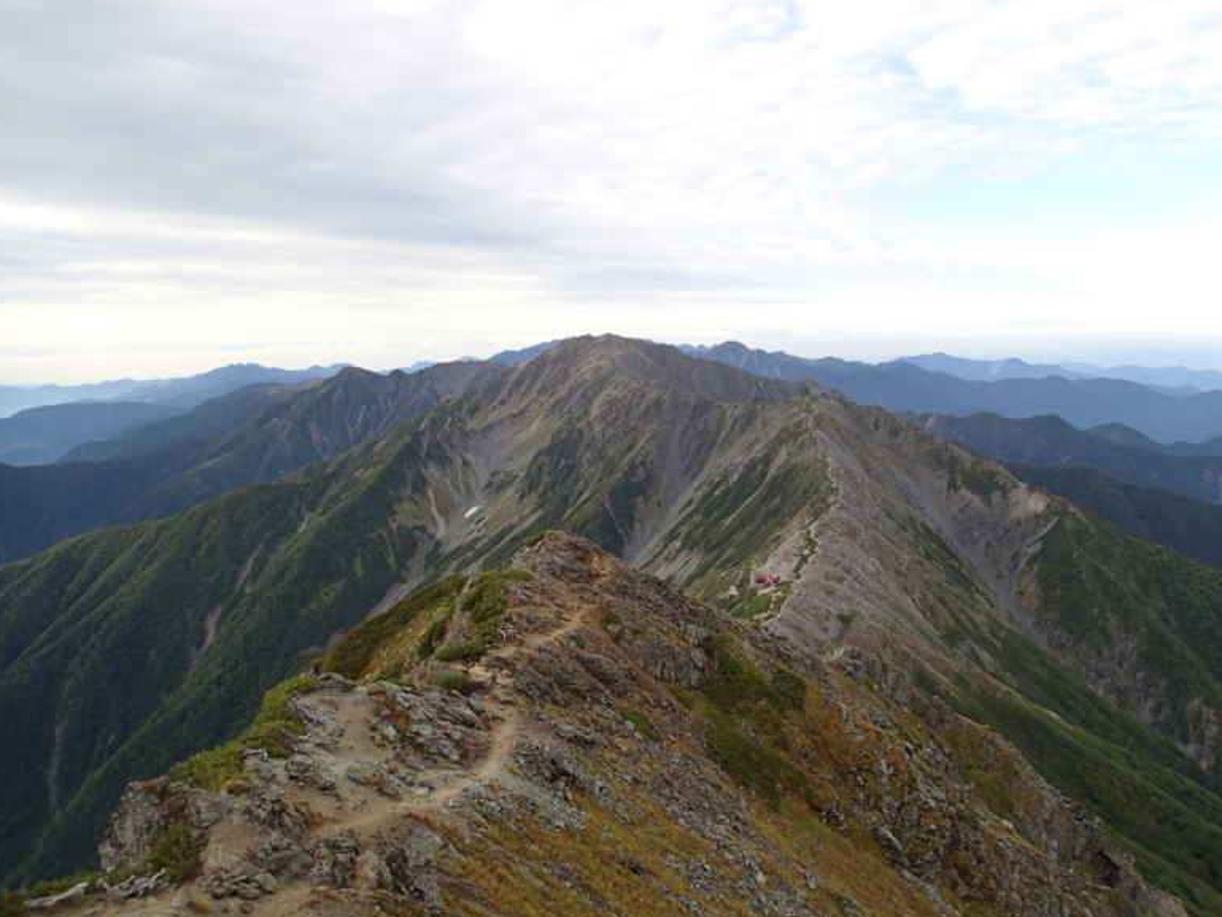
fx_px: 918
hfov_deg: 67.3
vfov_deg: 53.1
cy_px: 462
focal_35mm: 26
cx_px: 628
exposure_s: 1/320
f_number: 2.8
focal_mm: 4.5
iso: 100
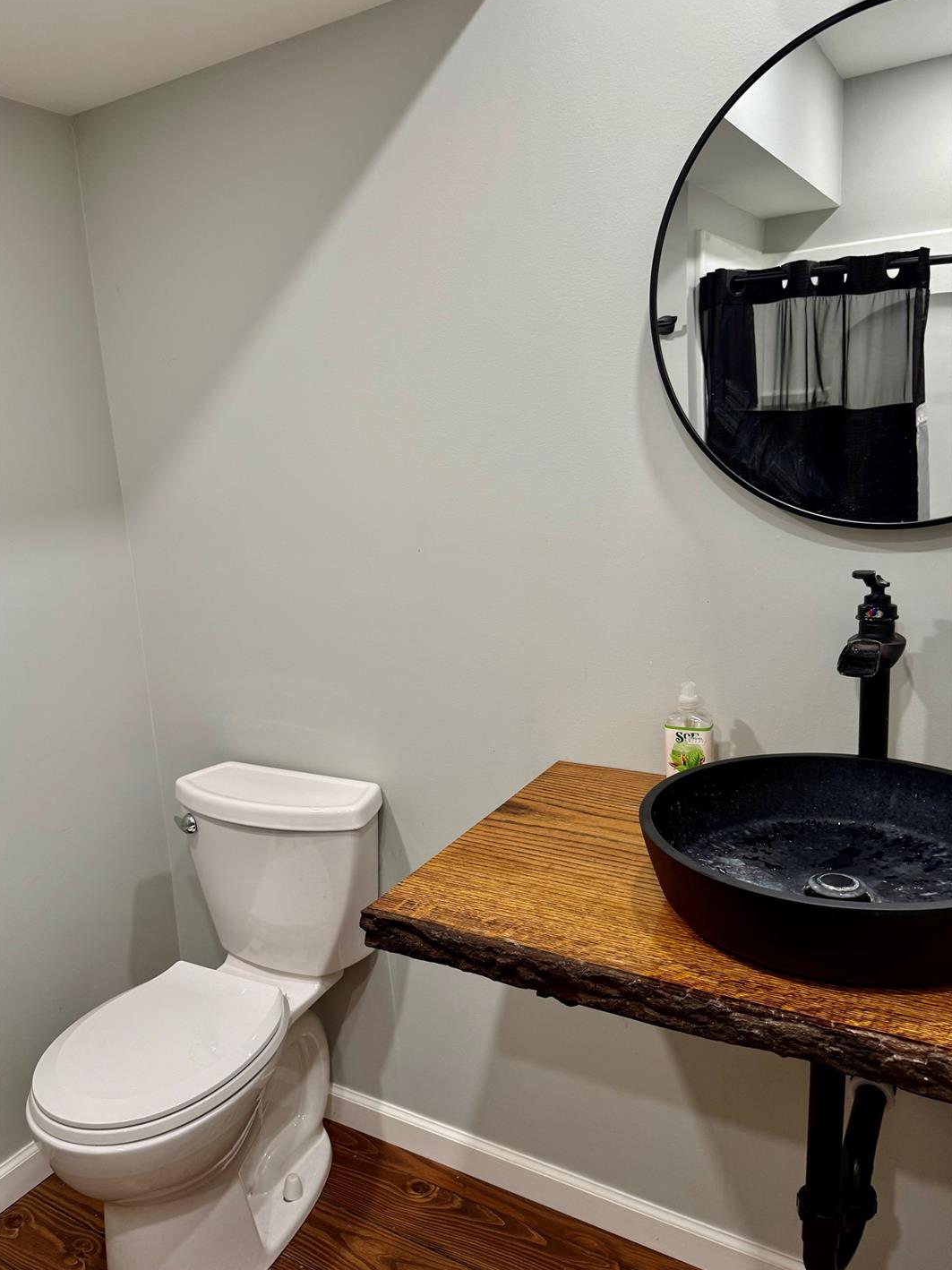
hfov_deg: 53.0
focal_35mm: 26
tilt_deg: -12.3
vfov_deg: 67.3
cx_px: 438
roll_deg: +2.7
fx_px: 954
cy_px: 654
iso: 125
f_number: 1.78
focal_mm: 6.76
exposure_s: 1/60
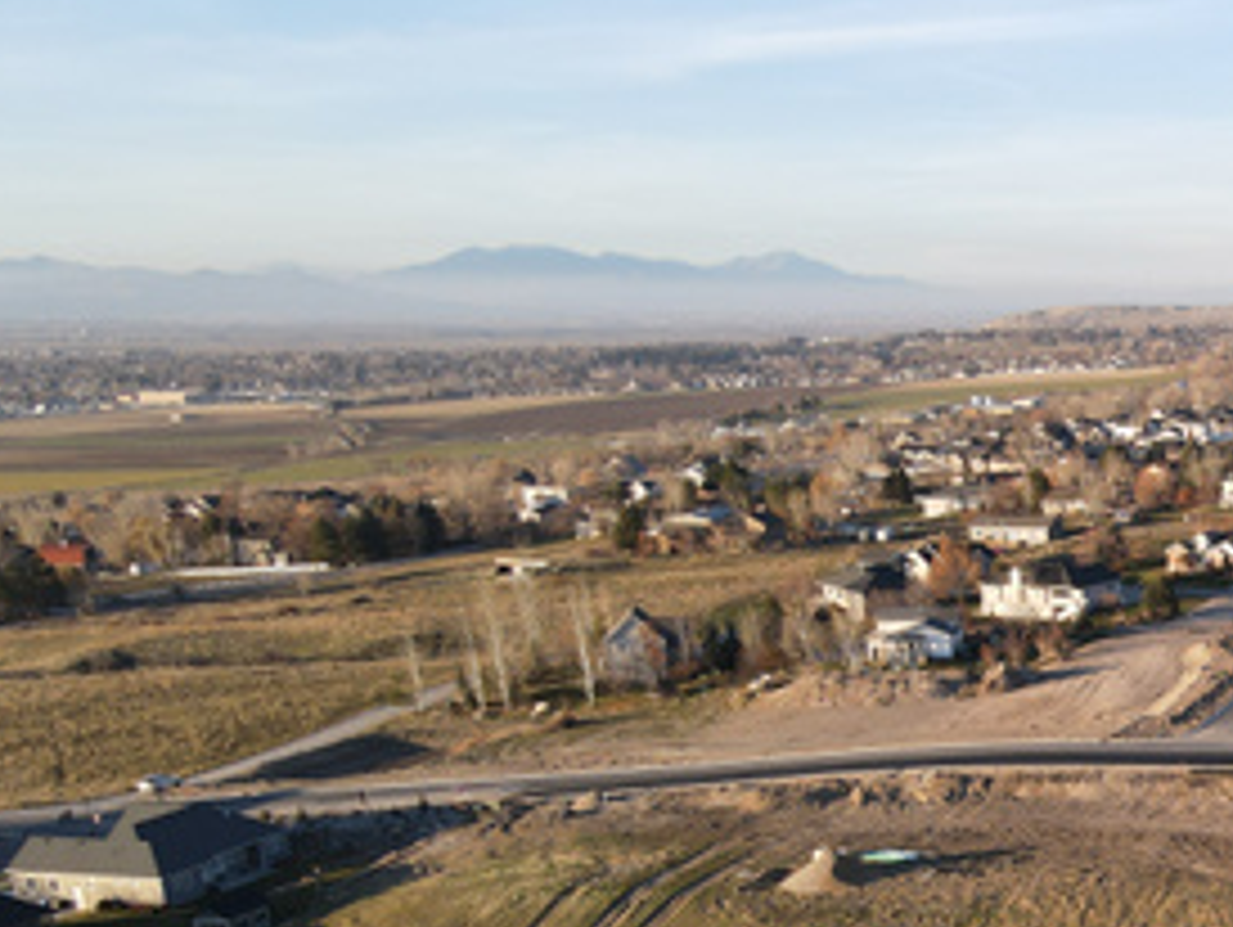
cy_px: 954
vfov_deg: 24.8
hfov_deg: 30.2
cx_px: 1408
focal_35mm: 56
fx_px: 1996
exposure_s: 1/200
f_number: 2.8
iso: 100
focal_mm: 4.5
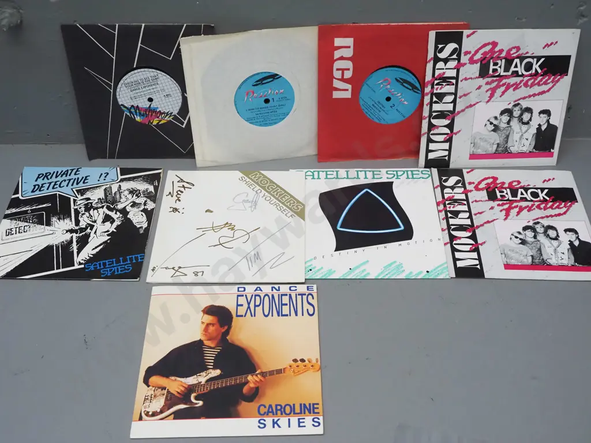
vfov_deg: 36.0
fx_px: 683
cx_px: 296
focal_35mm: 40
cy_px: 222
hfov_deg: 46.8
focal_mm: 20
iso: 3200
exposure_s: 1/400
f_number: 5.6
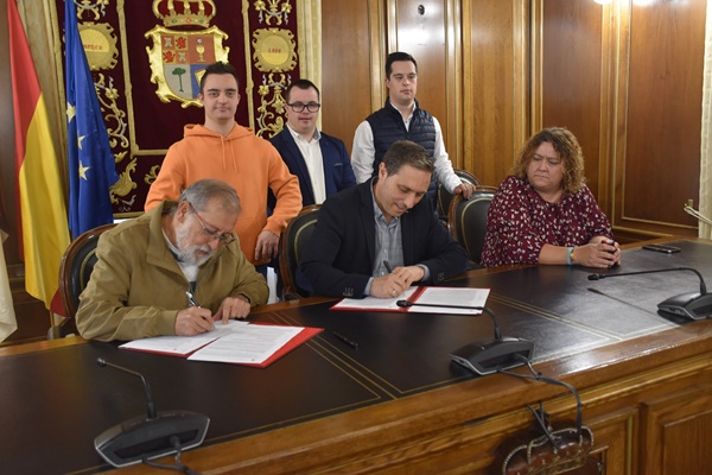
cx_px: 356
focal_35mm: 33
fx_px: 653
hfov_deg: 57.2
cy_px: 238
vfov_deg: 40.0
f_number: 3.5
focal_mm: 22
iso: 900
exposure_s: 1/60
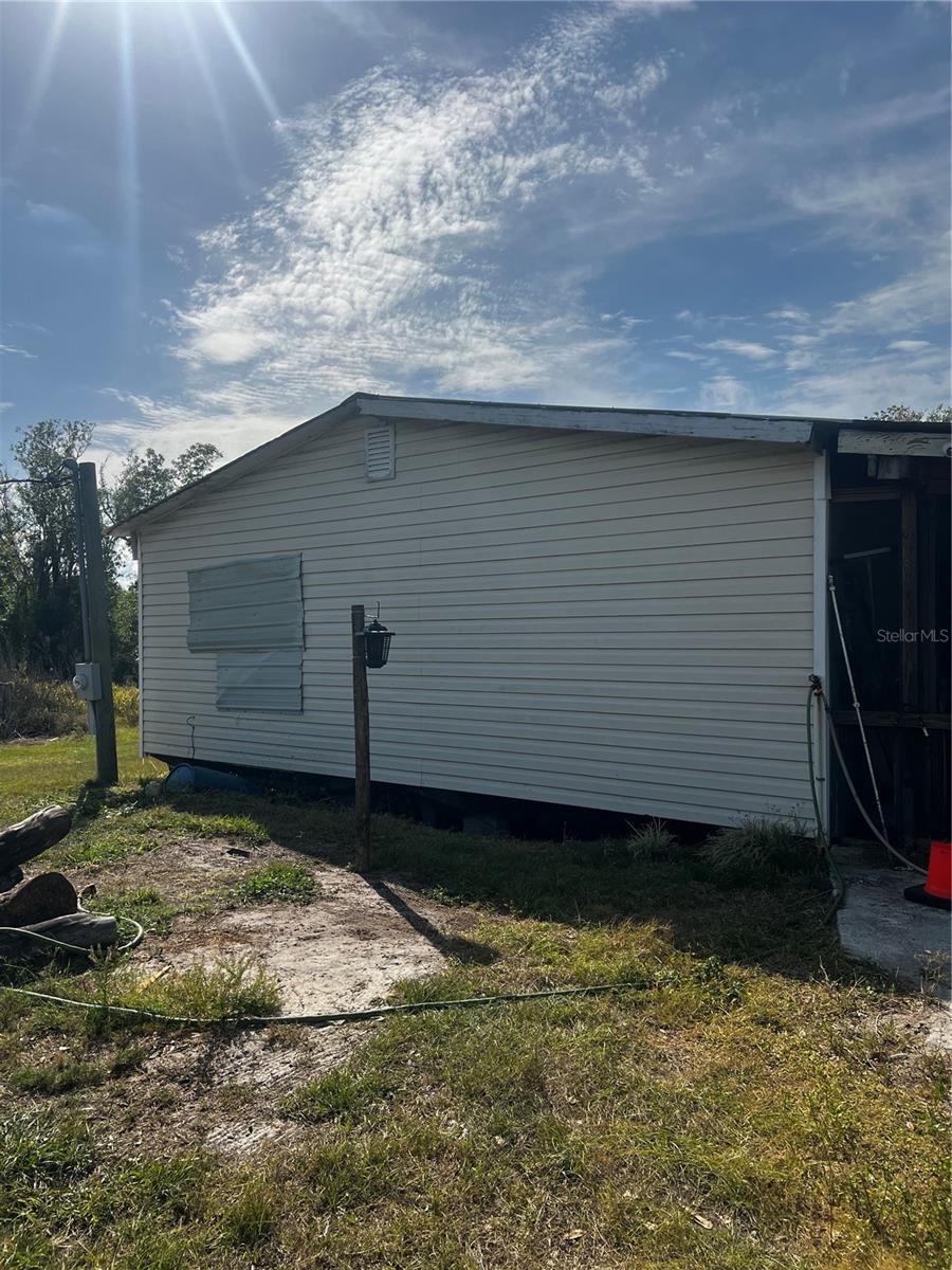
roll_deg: +0.0
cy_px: 635
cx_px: 476
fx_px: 953
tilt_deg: +1.9
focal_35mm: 26
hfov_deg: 53.1
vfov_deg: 67.3
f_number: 1.5
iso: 50
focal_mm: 5.7
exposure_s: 1/10309
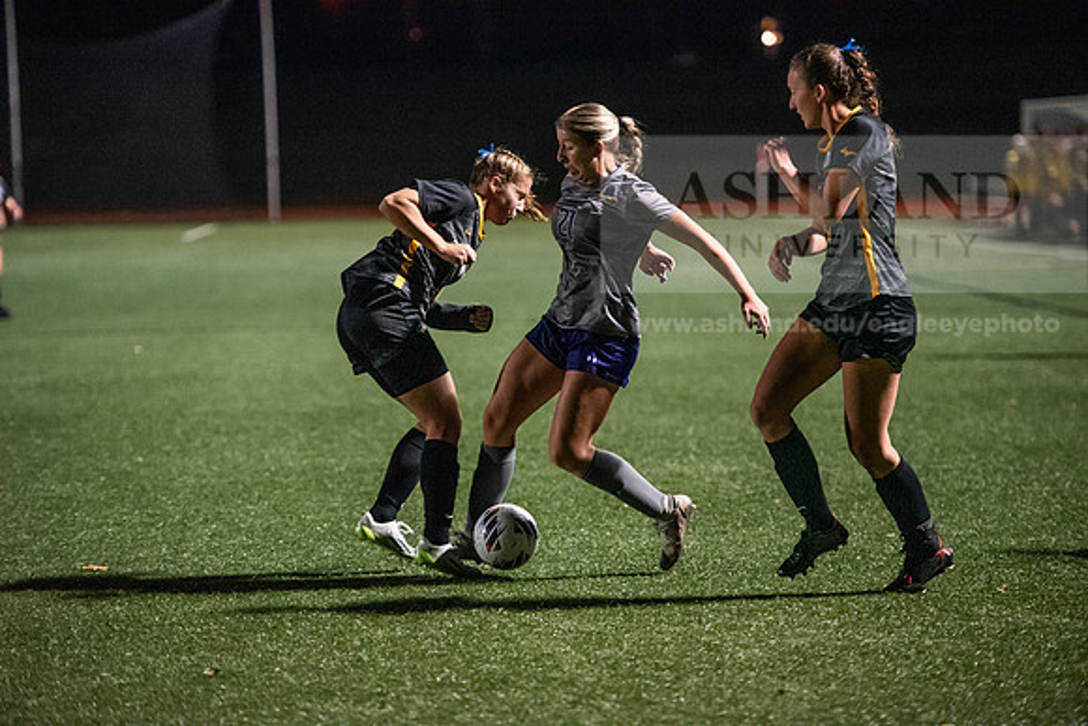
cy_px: 363
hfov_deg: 13.7
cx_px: 544
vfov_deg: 9.2
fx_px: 4534
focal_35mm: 150
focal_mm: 150
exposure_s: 1/1250
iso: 8000
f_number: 2.8
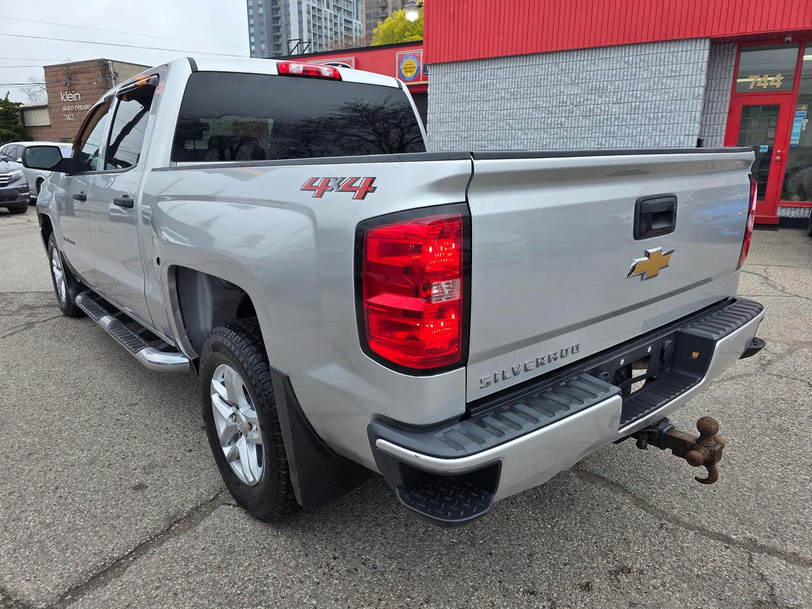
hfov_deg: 73.9
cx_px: 406
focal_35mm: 23
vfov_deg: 58.9
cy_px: 304
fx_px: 540
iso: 12
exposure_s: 1/141
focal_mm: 6.3
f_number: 1.7
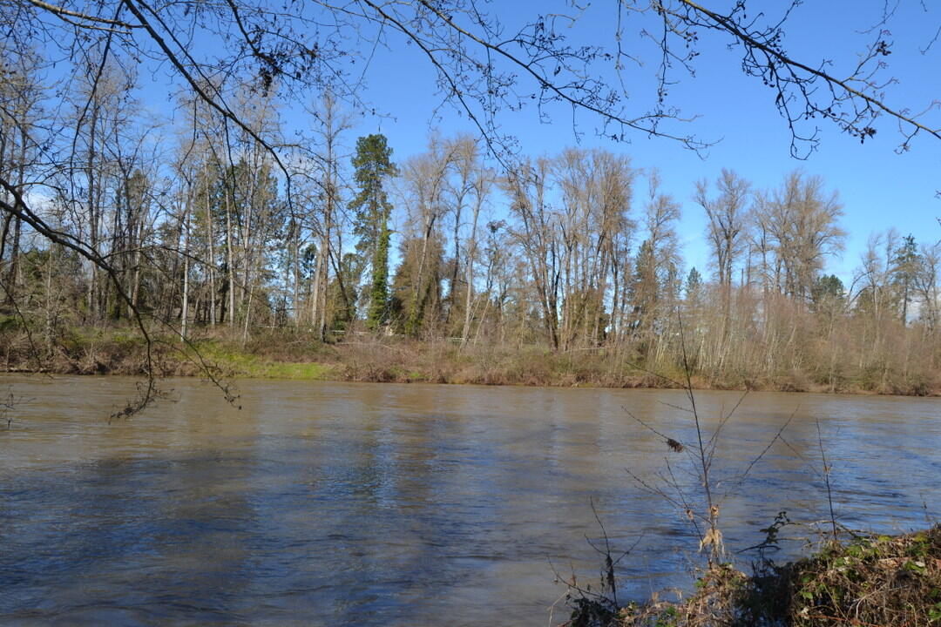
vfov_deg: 47.9
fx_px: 706
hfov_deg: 67.4
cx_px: 470
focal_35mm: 27
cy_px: 314
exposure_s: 1/250
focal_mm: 18
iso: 100
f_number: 8
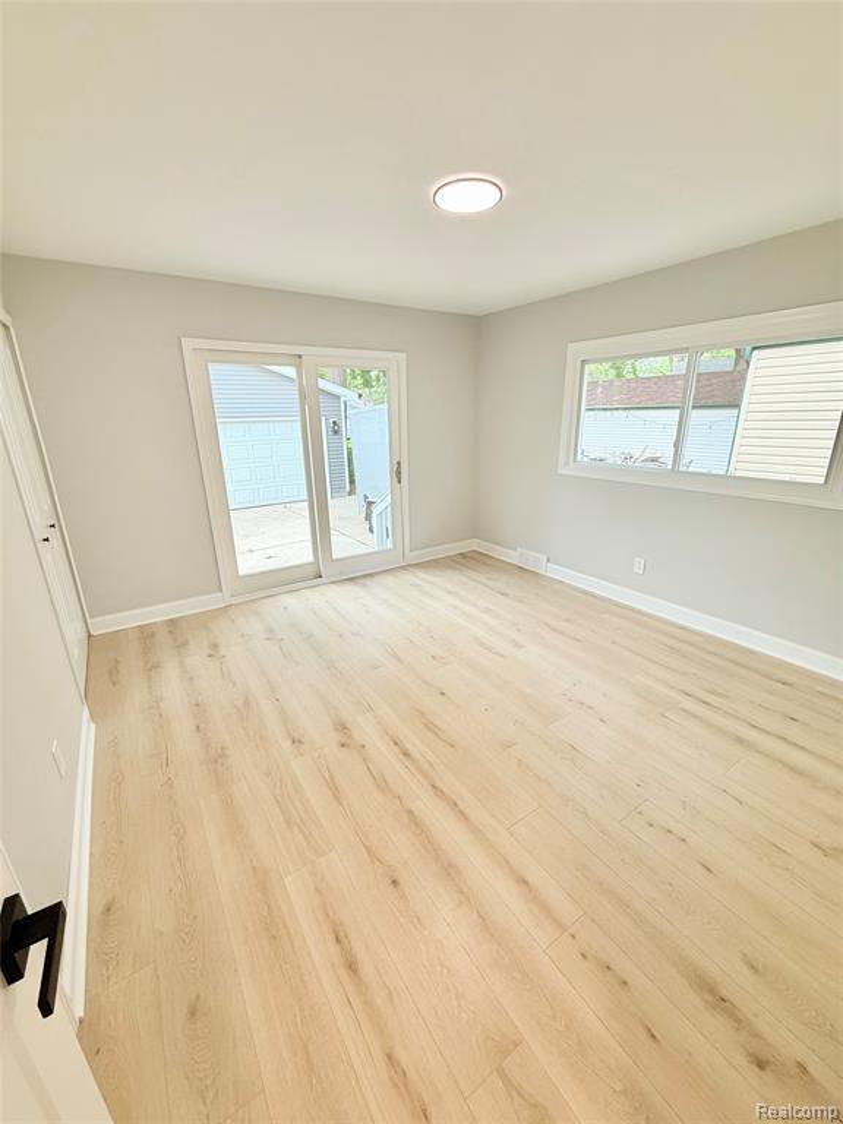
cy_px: 562
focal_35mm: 14
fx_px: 455
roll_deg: +0.5
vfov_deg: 102.1
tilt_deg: -18.7
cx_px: 422
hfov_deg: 85.7
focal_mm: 2.22
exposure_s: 1/120
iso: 80
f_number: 2.2
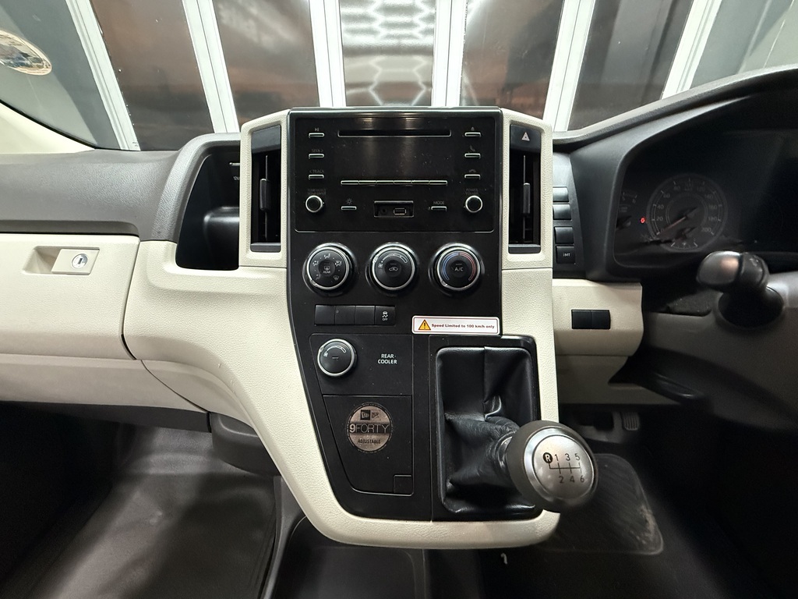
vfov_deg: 85.7
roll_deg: +1.9
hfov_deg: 102.1
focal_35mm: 14
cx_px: 399
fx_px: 323
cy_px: 300
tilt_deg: -27.2
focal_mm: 2.22
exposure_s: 1/50
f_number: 2.2
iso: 1000
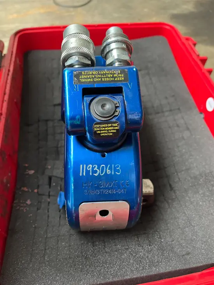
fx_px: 214
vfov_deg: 67.3
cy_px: 142
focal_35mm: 26
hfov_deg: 53.1
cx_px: 107
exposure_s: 1/60
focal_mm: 5.1
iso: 500
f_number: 1.6
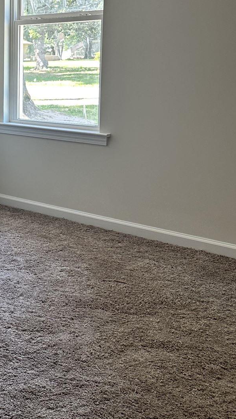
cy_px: 132
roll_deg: -0.1
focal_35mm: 57
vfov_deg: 36.1
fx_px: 634
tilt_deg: -6.9
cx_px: -90
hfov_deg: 19.1
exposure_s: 1/120
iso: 80
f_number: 1.78
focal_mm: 6.86
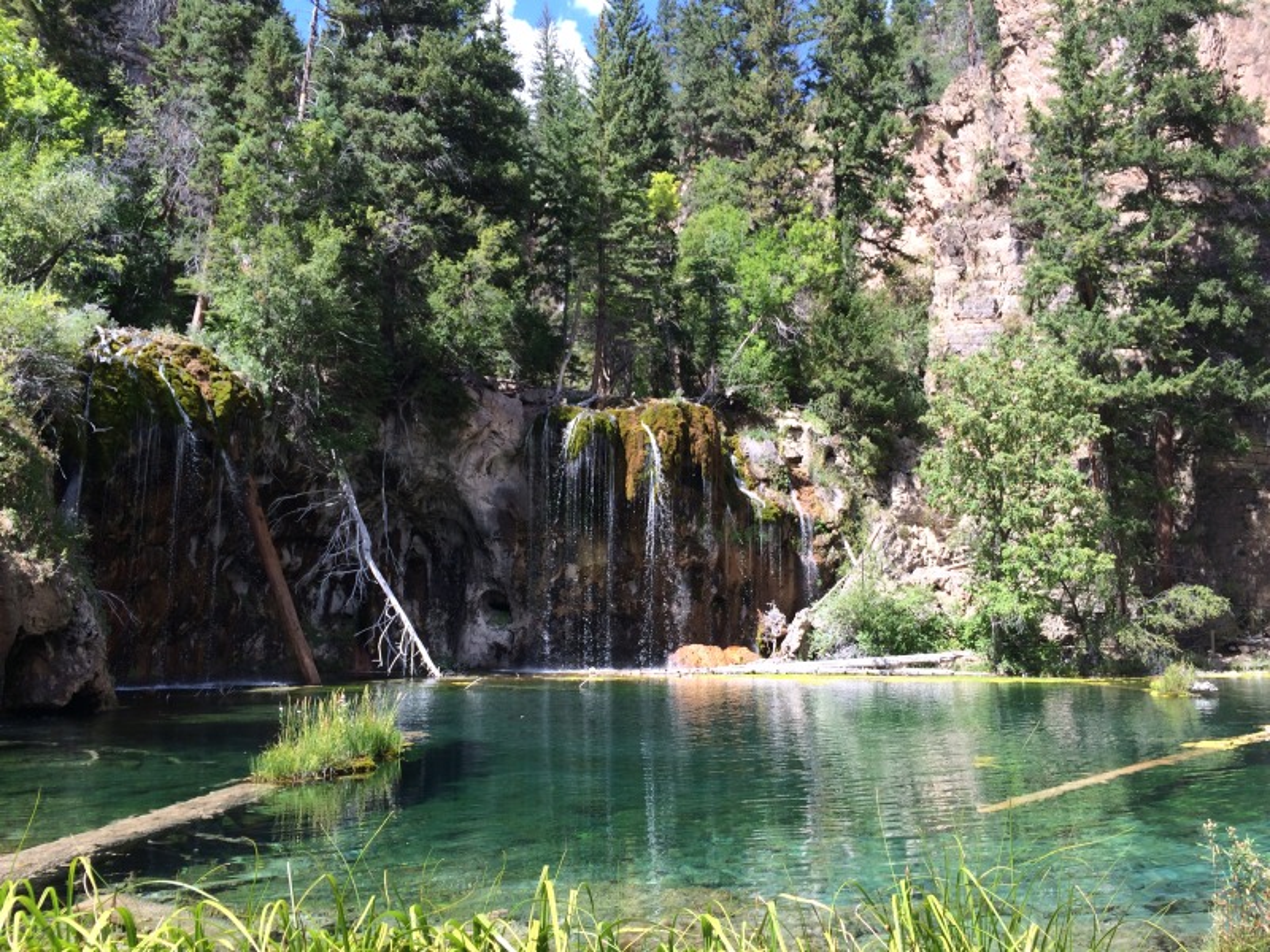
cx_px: 635
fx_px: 1064
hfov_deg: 61.7
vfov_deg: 48.2
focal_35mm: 29
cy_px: 476
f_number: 2.2
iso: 32
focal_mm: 4.15
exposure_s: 1/578
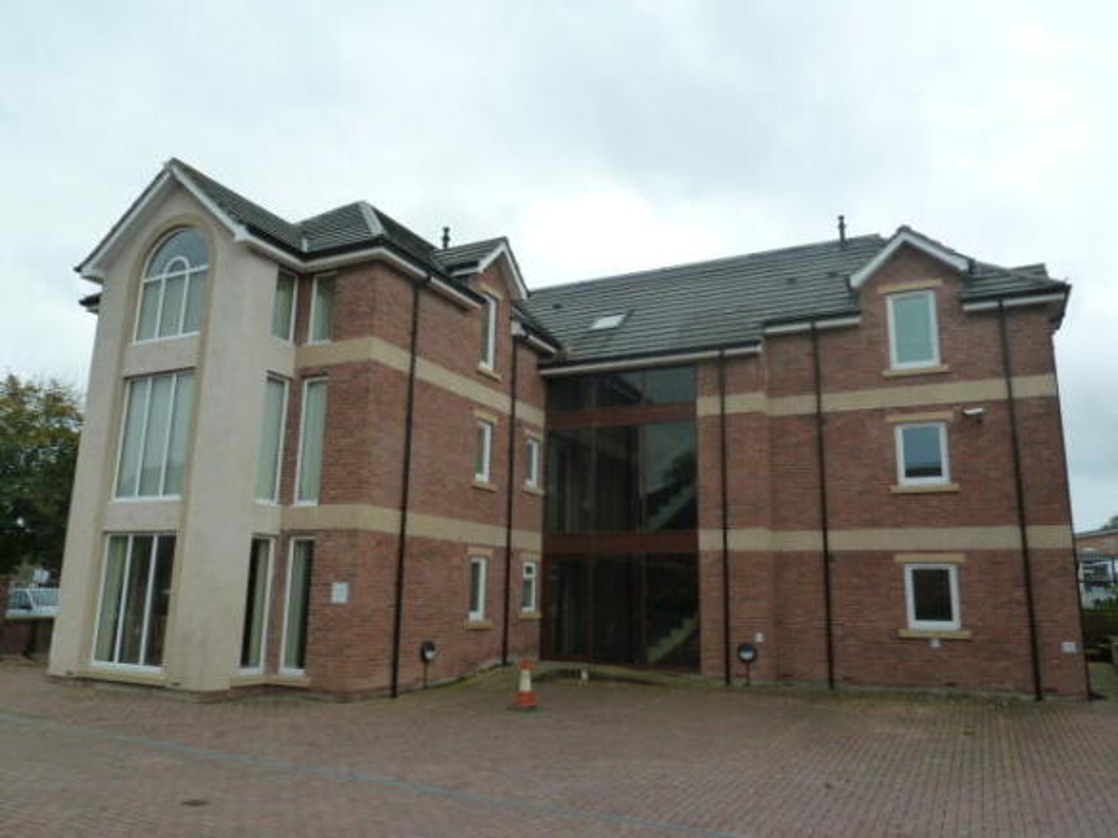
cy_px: 419
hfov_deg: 69.4
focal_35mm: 25
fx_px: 807
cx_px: 559
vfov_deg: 54.9
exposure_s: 1/100
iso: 125
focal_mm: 4.1
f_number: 4
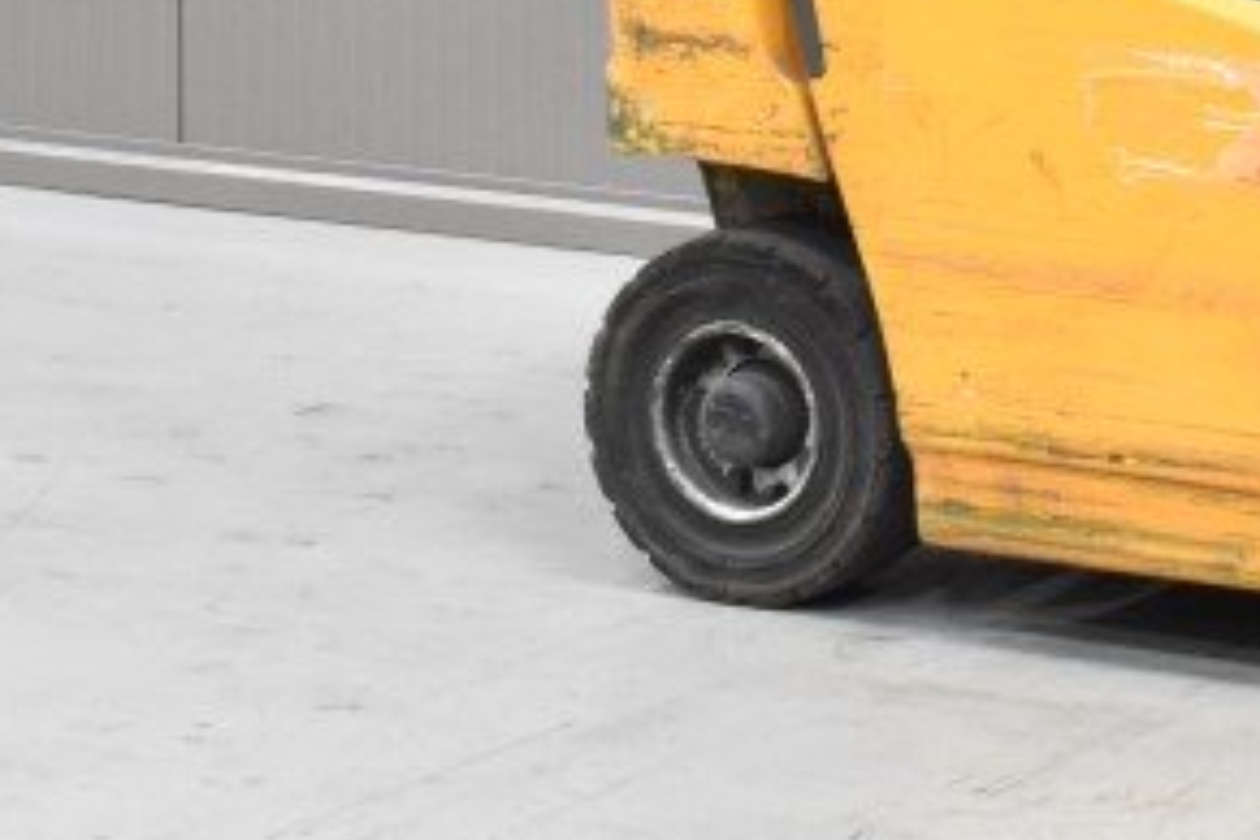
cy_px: -688
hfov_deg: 13.6
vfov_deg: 9.2
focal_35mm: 142
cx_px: 1853
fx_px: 4972
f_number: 5.6
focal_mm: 23
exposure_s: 1/25
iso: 1600
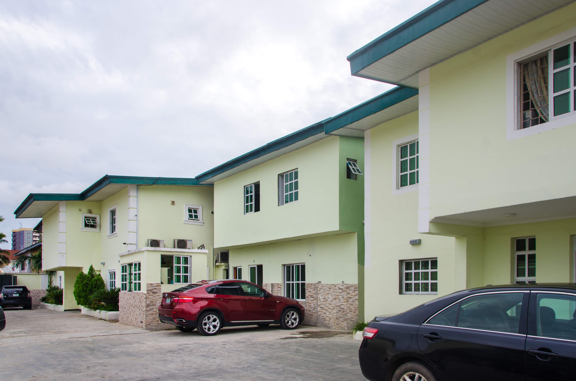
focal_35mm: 27
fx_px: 431
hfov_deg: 67.5
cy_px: 190
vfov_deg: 47.7
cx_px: 288
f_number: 8
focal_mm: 18
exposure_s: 1/160
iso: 200
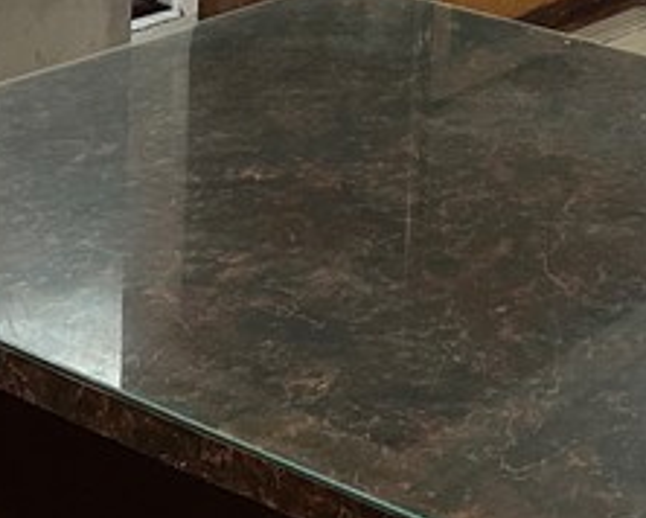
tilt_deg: -4.3
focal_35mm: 108
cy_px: -448
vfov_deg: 12.8
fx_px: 2067
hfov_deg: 16.7
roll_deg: -2.1
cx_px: 844
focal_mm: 6.86
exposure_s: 1/60
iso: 320
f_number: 1.78
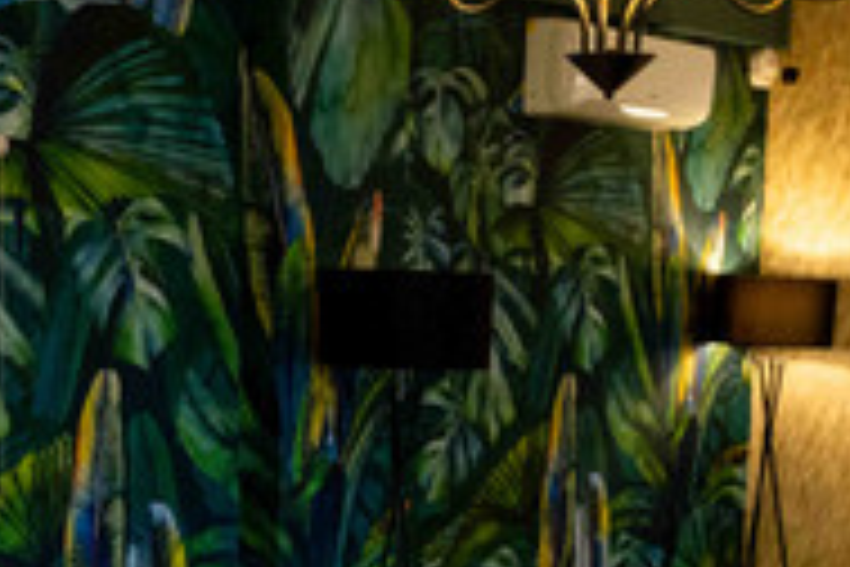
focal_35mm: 95
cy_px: 641
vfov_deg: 14.1
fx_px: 2243
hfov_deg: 21.2
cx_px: 184
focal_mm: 28
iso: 2500
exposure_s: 1/50
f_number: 5
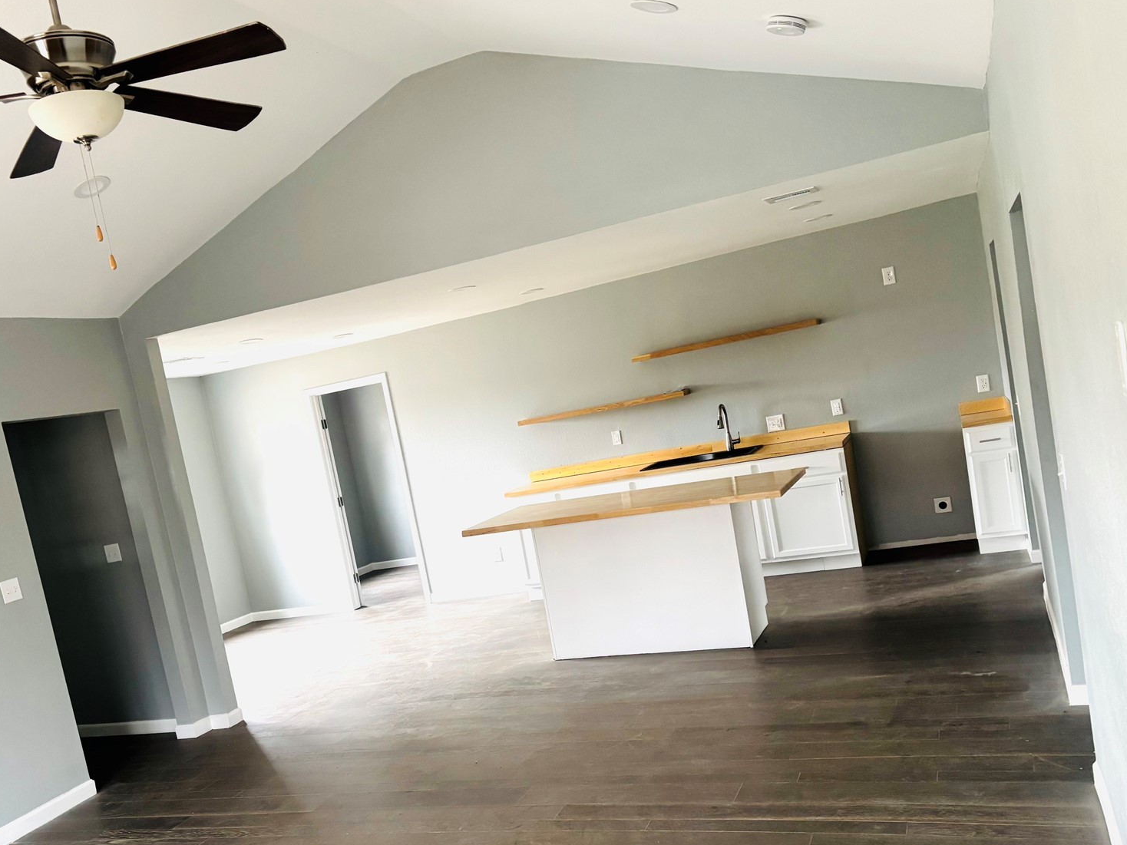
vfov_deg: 41.6
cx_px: 482
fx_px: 1107
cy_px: 507
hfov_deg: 53.8
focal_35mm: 34
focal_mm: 5.96
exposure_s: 1/60
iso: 320
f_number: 1.6
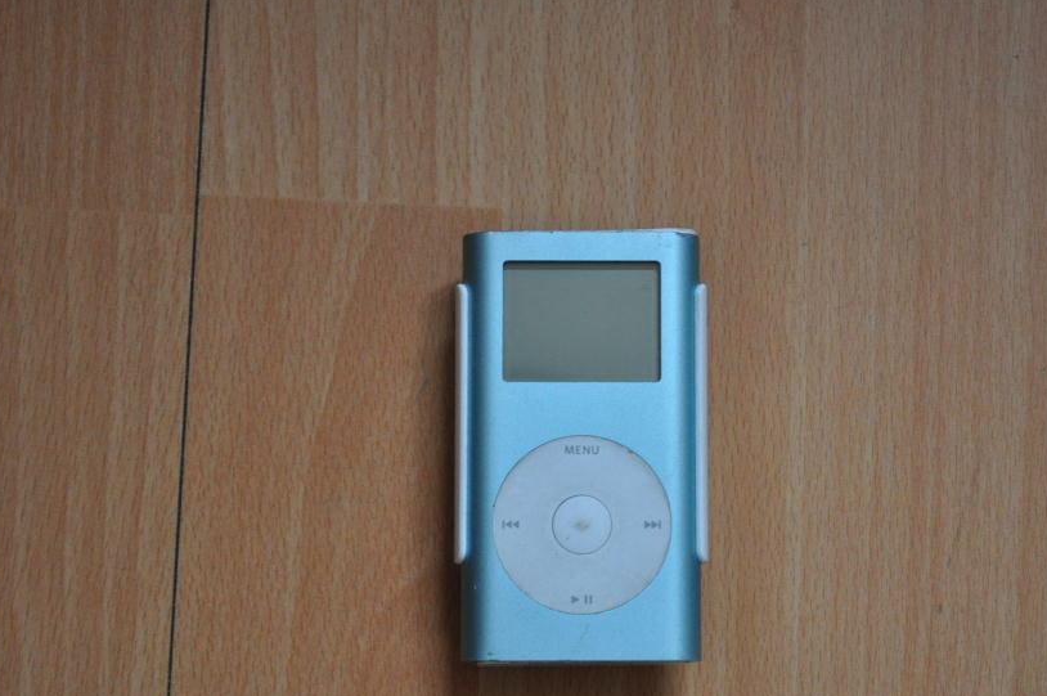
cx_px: 590
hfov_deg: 18.8
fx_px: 3157
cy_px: 409
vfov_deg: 12.6
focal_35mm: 109
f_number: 5.6
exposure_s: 1/60
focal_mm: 55
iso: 800
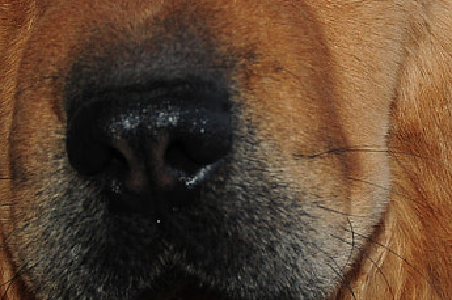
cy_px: 196
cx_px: 269
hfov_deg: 13.4
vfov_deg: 8.9
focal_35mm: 153
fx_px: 1918
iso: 200
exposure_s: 1/200
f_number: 3.5
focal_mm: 22
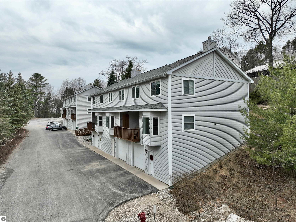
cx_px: 148
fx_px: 205
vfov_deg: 56.8
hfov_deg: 71.6
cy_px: 111
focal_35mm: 24
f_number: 2.8
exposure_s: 1/400
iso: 160
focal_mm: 12.29
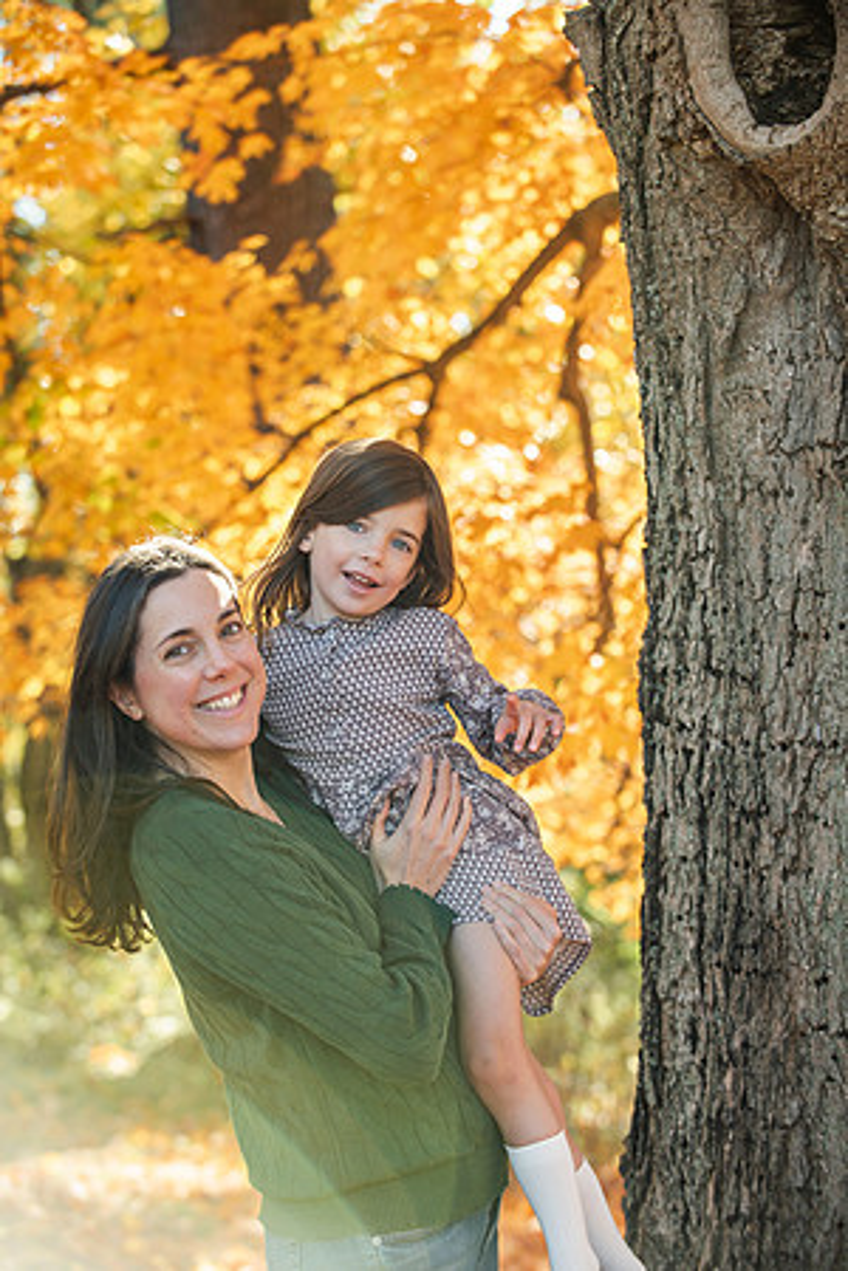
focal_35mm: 86
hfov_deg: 15.9
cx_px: 424
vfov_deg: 23.6
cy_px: 636
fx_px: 3038
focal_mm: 86
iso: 500
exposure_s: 1/640
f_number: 4
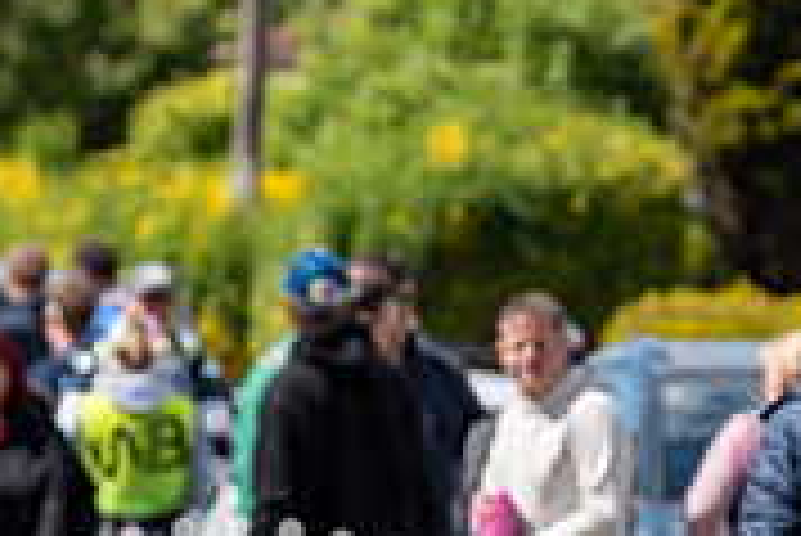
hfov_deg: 3.2
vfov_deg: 2.1
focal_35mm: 653
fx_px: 14541
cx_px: 936
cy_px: 709
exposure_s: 1/1000
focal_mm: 200
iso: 250
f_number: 5.6
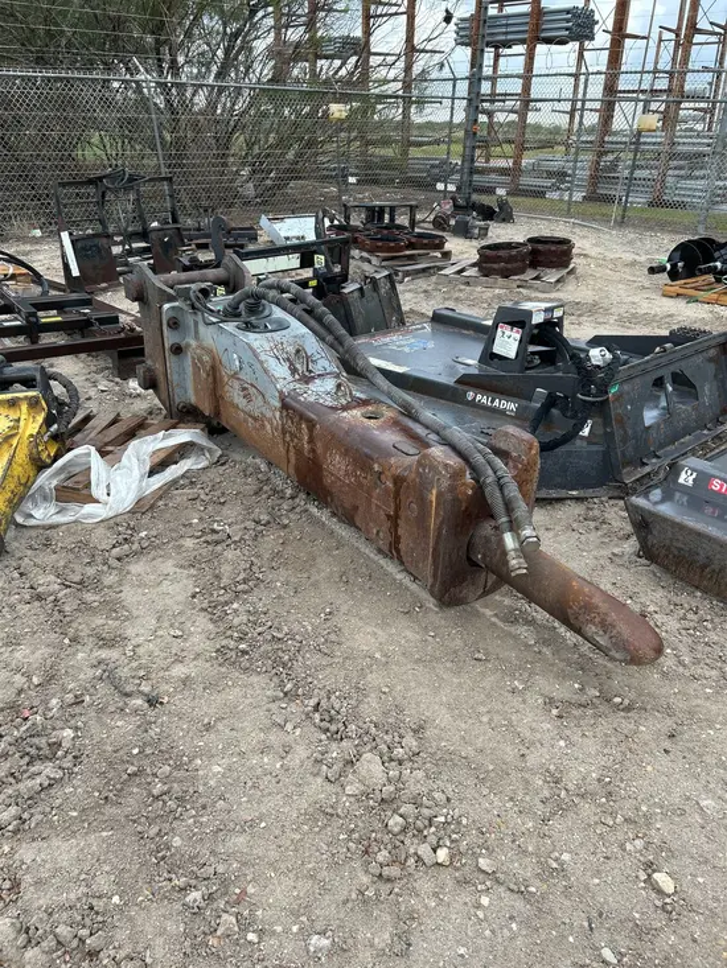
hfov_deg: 53.1
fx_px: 728
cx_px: 364
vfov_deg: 67.3
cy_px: 484
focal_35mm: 26
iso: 50
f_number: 1.5
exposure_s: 1/344
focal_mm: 5.7
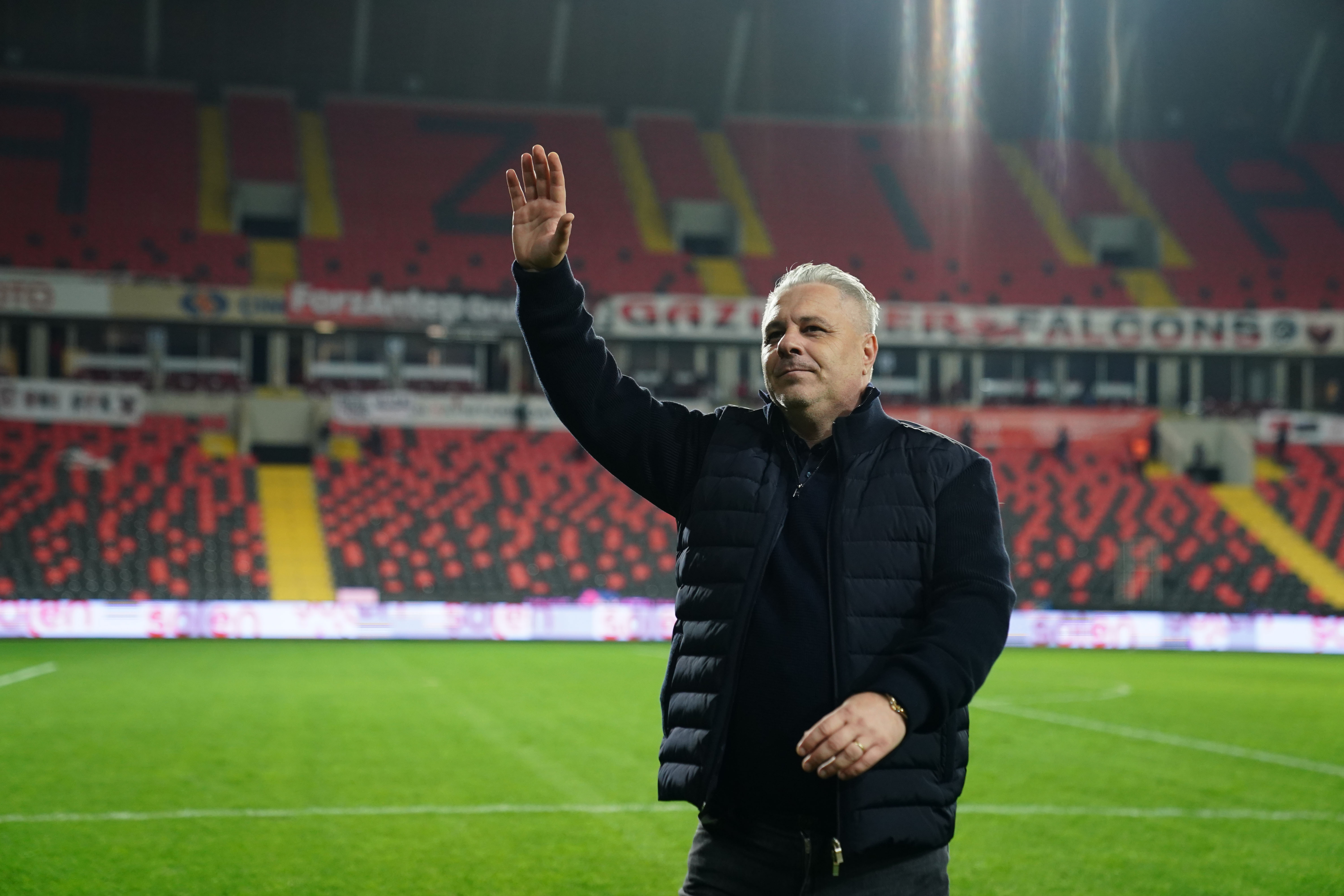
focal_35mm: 34
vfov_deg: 38.9
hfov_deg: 55.8
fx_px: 1269
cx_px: 672
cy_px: 448
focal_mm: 34
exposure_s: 1/320
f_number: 5.6
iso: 10000
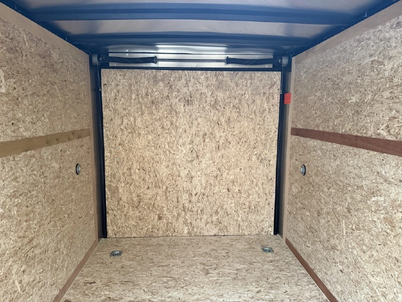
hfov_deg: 71.6
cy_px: 151
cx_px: 201
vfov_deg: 56.8
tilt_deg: -10.0
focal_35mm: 24
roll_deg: +1.3
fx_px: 279
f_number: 1.78
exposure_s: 1/60
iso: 500
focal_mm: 6.76
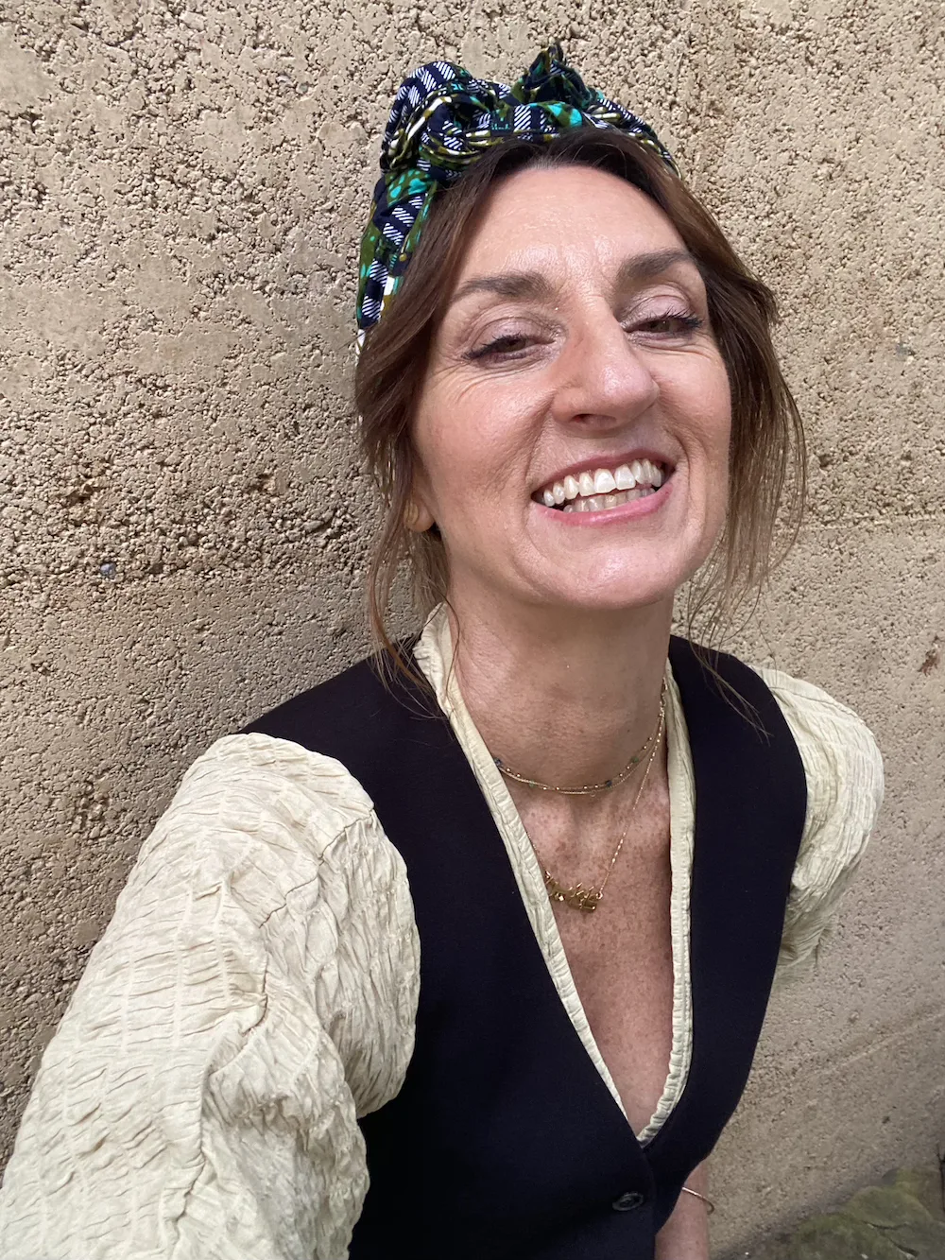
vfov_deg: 60.0
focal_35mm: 30
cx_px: 472
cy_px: 630
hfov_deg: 46.8
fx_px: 1092
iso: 100
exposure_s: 1/93
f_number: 2.2
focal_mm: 2.71
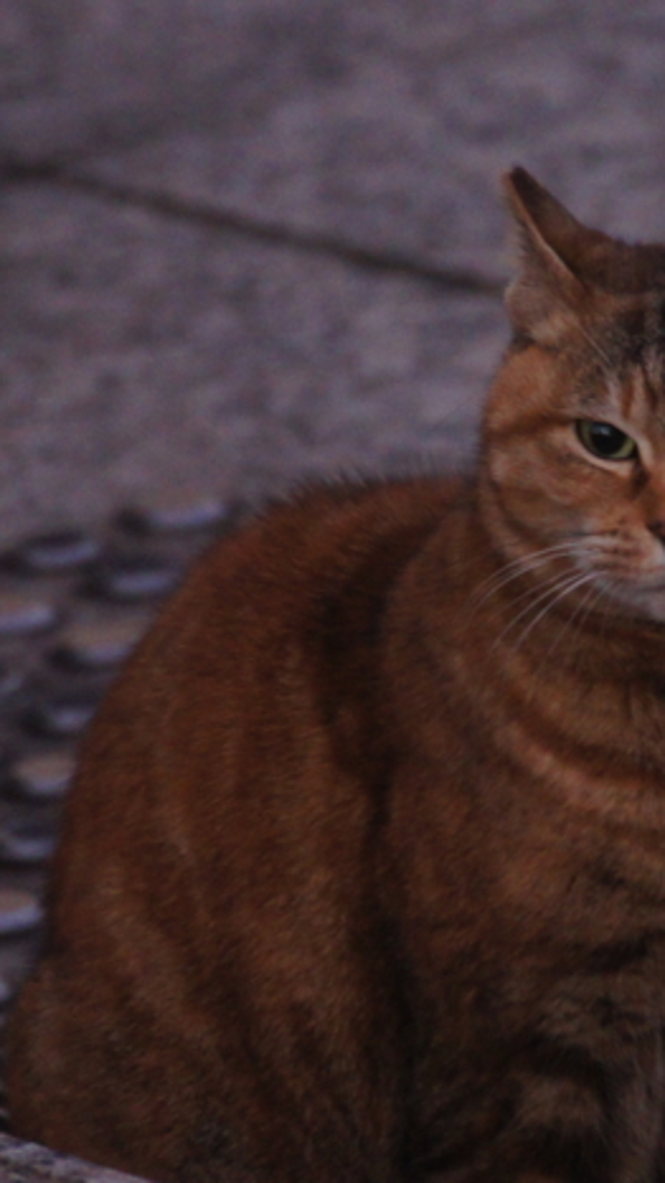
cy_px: 602
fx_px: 22704
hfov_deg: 1.7
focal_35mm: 724
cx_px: 680
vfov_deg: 3.0
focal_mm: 210
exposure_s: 1/30
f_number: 5.6
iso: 1600
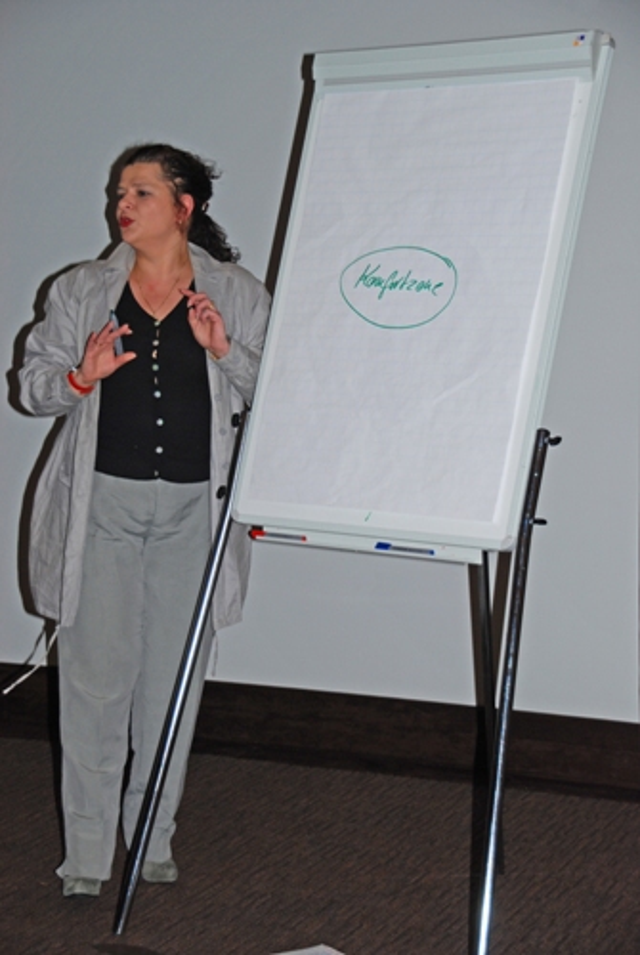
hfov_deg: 16.6
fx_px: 2192
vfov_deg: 24.6
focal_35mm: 82
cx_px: 320
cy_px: 478
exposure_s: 1/60
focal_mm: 55
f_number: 4.8
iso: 200
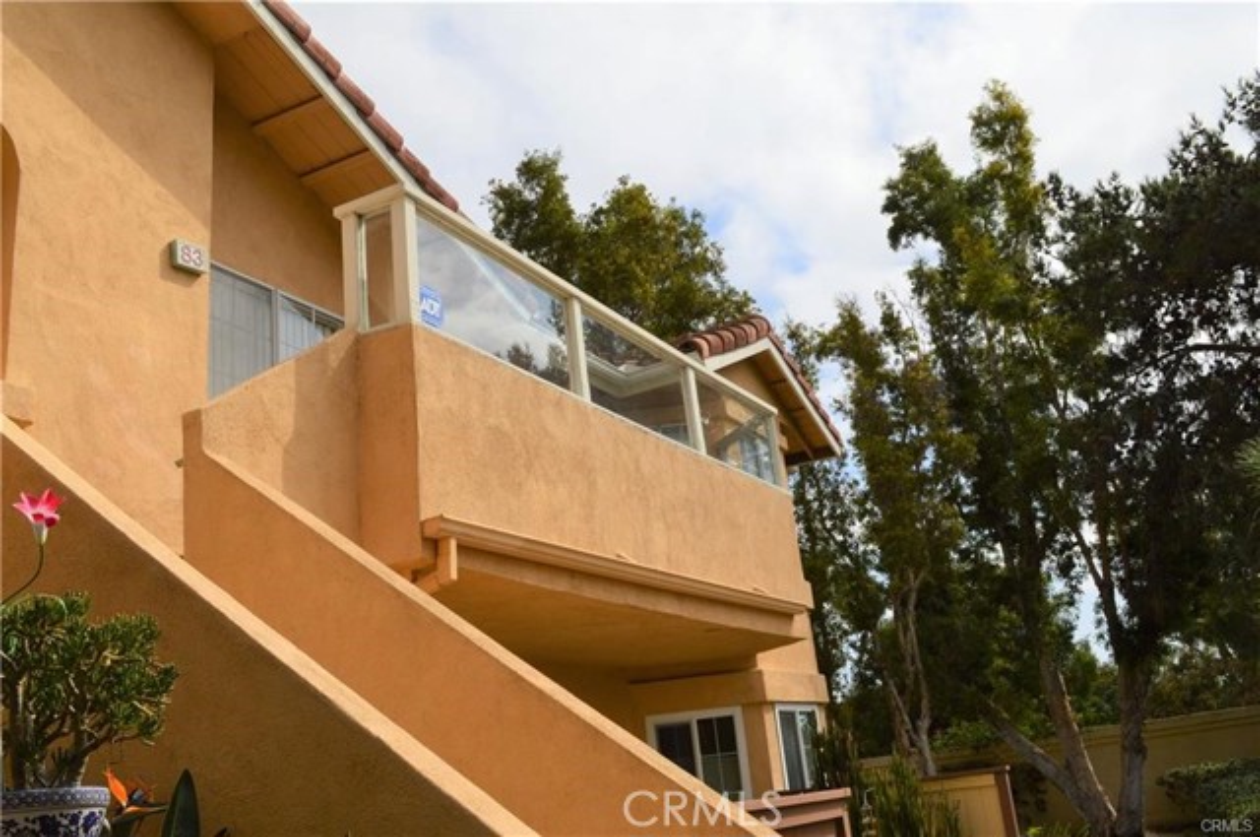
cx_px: 630
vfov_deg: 39.9
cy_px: 418
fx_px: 1154
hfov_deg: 57.3
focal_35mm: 33
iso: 250
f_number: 11
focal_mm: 22
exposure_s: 1/500
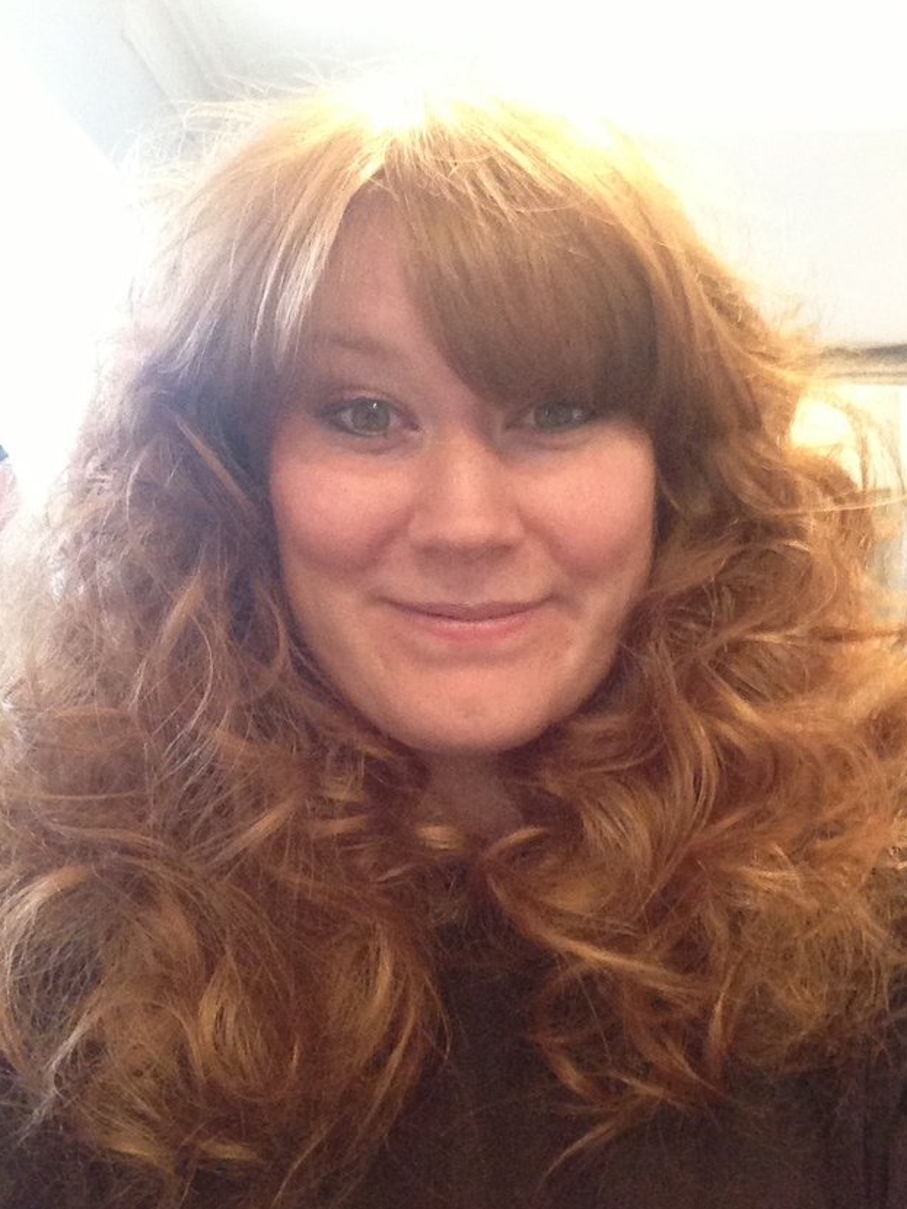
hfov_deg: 39.7
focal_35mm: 36
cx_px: 459
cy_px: 615
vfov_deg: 51.3
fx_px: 1257
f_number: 2.4
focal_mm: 2.18
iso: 250
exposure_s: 1/20
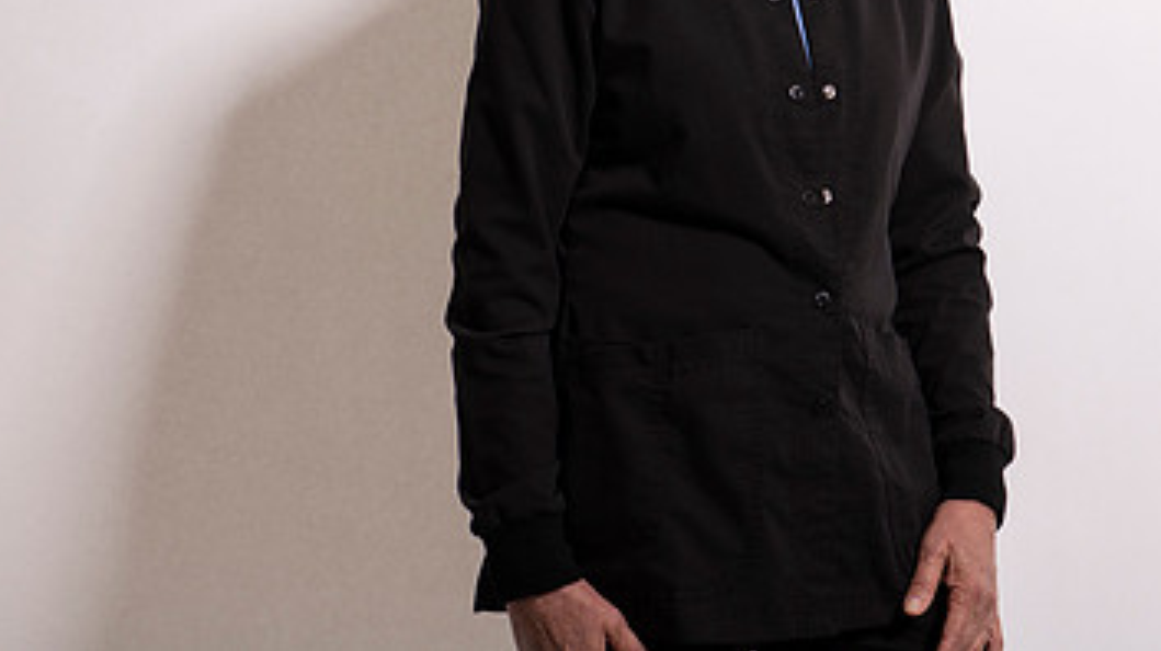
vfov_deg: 6.7
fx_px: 5568
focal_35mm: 181
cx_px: 743
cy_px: 18
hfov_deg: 11.9
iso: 64
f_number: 6.3
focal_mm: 105
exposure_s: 1/160
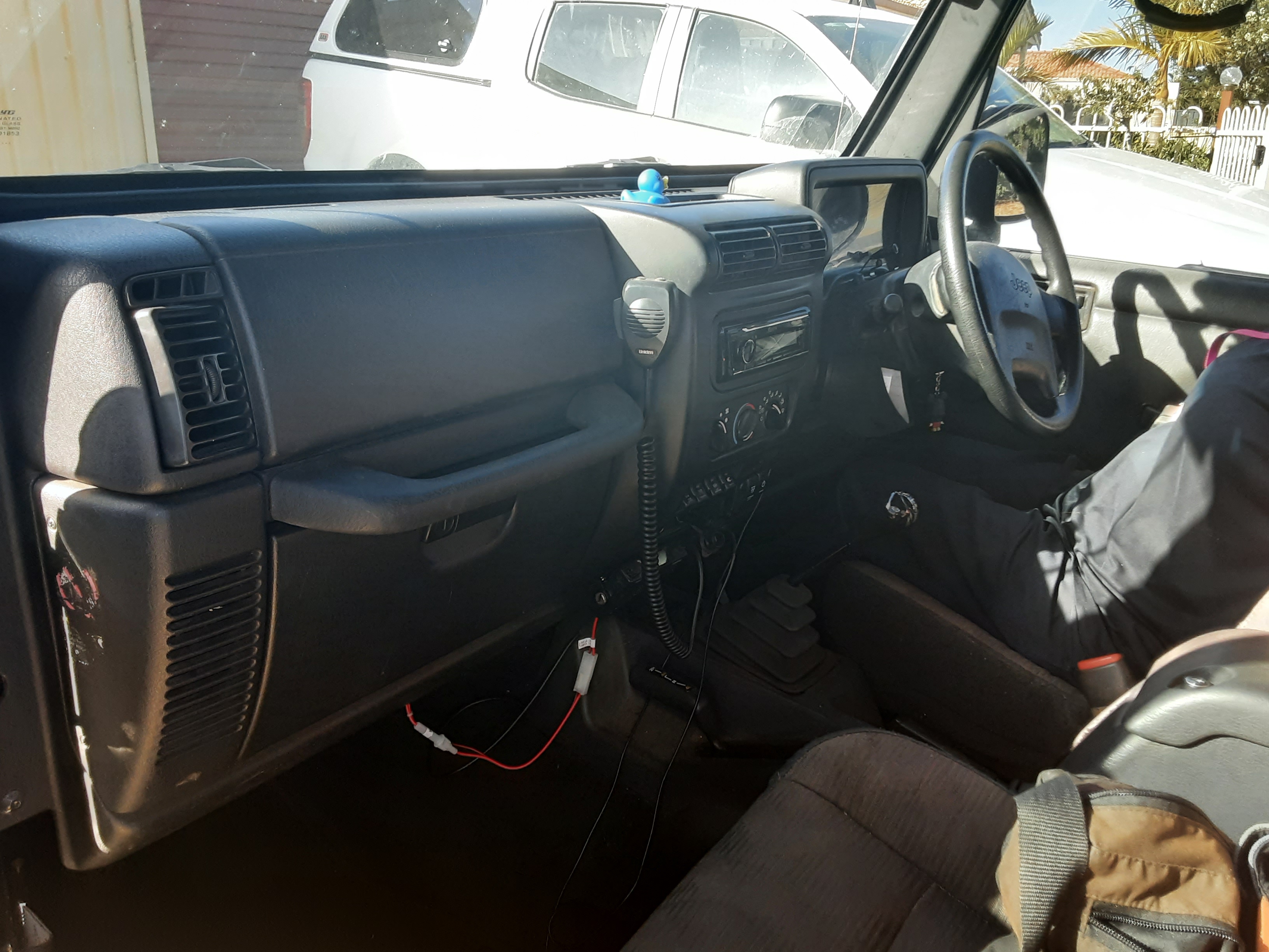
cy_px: 476
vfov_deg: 51.4
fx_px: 990
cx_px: 634
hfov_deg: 65.3
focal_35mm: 27
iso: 80
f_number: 1.9
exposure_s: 1/100
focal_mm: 2.91
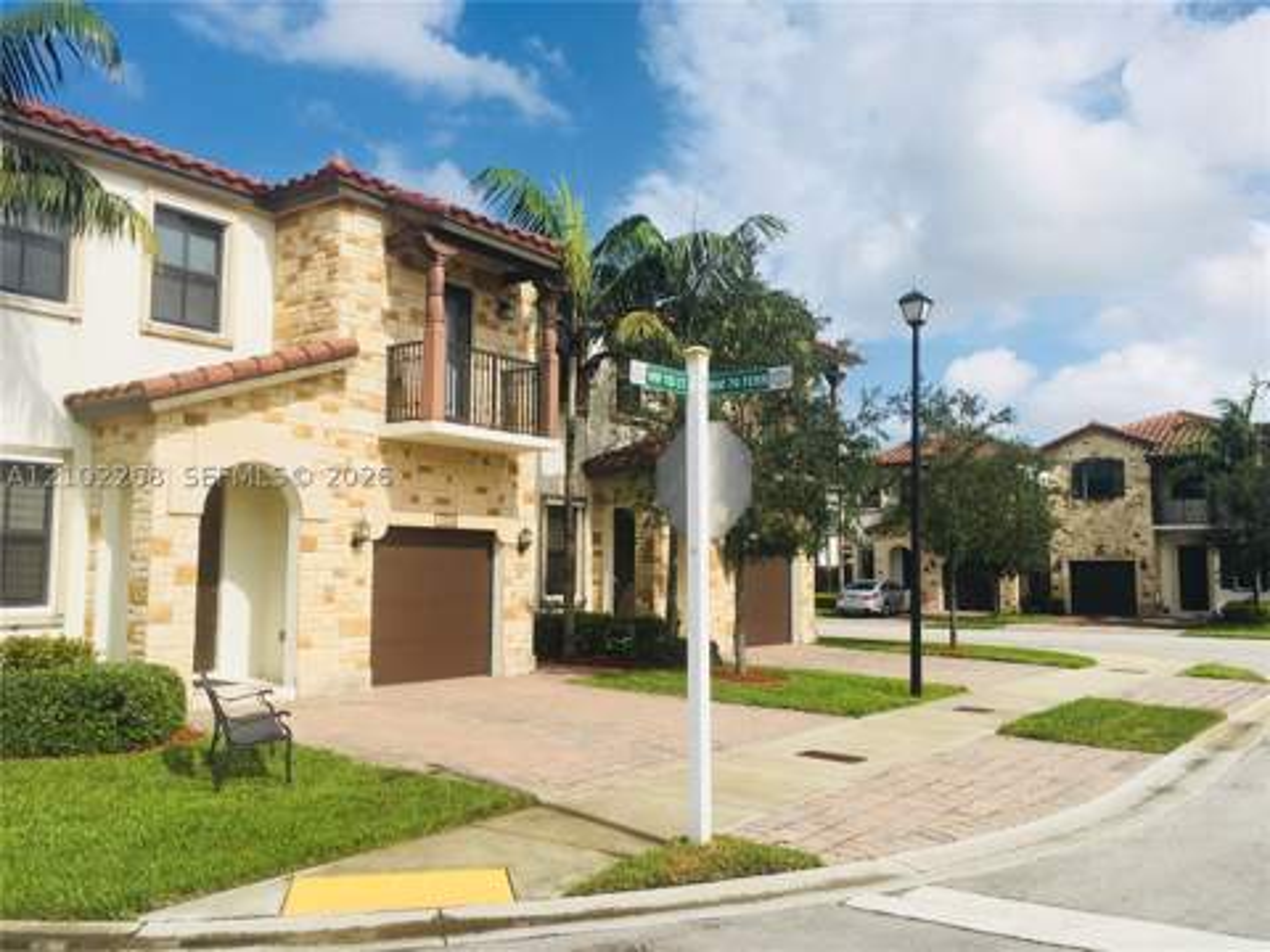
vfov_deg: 48.2
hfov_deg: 61.7
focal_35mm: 29
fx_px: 1064
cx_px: 635
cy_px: 476
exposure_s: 1/2198
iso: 25
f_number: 2.2
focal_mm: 4.15
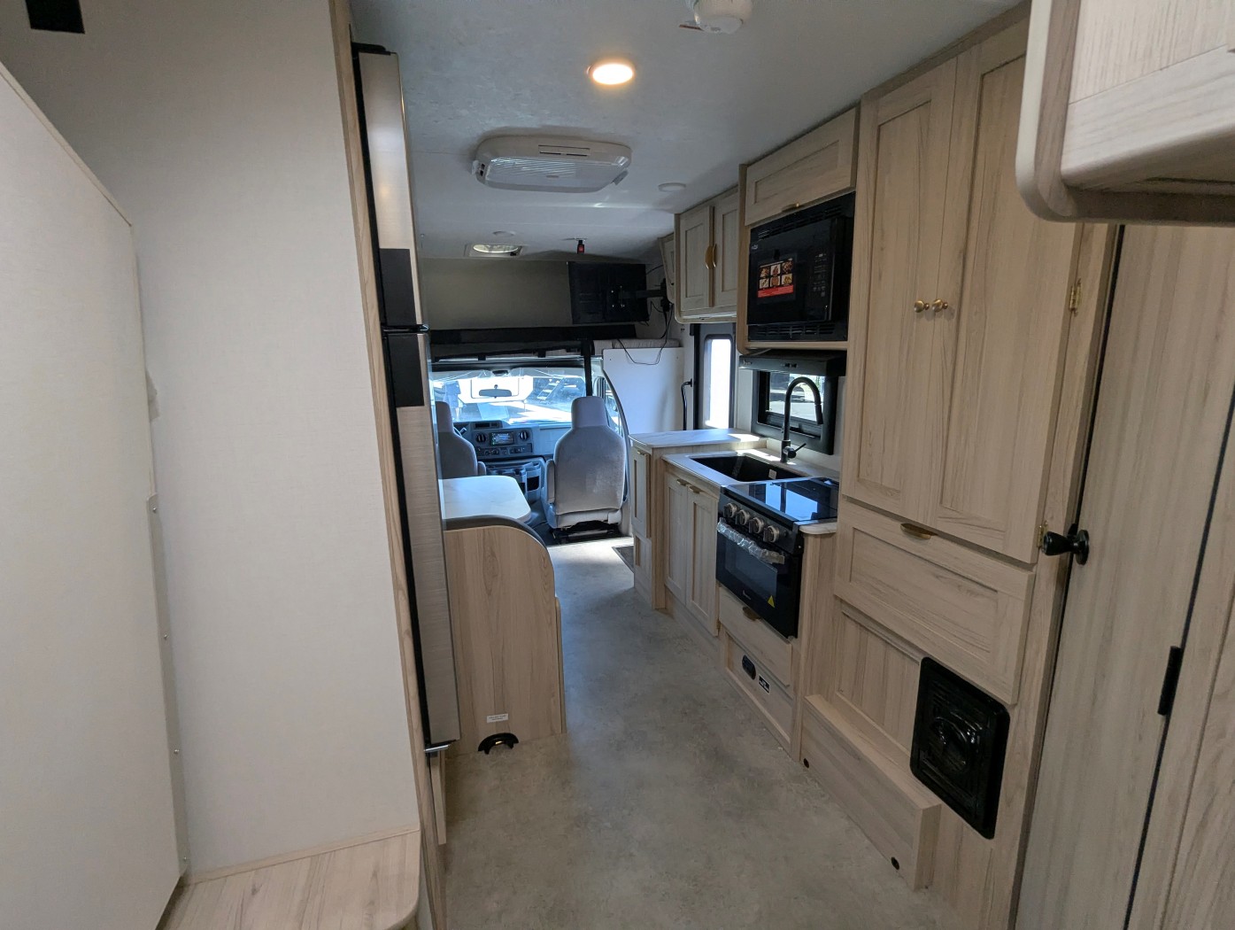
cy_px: 465
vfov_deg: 78.2
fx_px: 572
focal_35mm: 16
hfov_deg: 94.4
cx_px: 618
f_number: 2.2
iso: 179
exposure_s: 1/211
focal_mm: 2.35
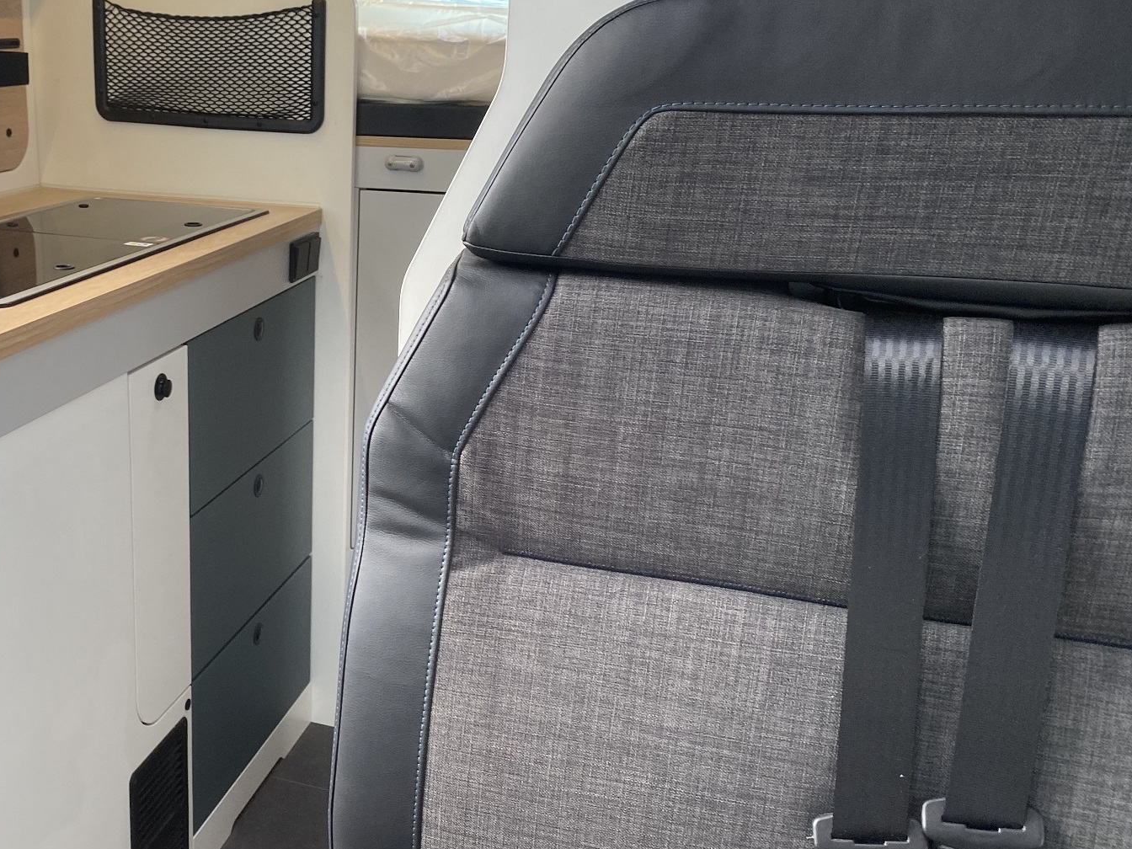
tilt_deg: -18.3
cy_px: 407
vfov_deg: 36.8
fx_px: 1275
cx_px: 316
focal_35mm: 39
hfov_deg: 46.5
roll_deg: +0.2
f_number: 1.8
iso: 100
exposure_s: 1/121
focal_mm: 4.25
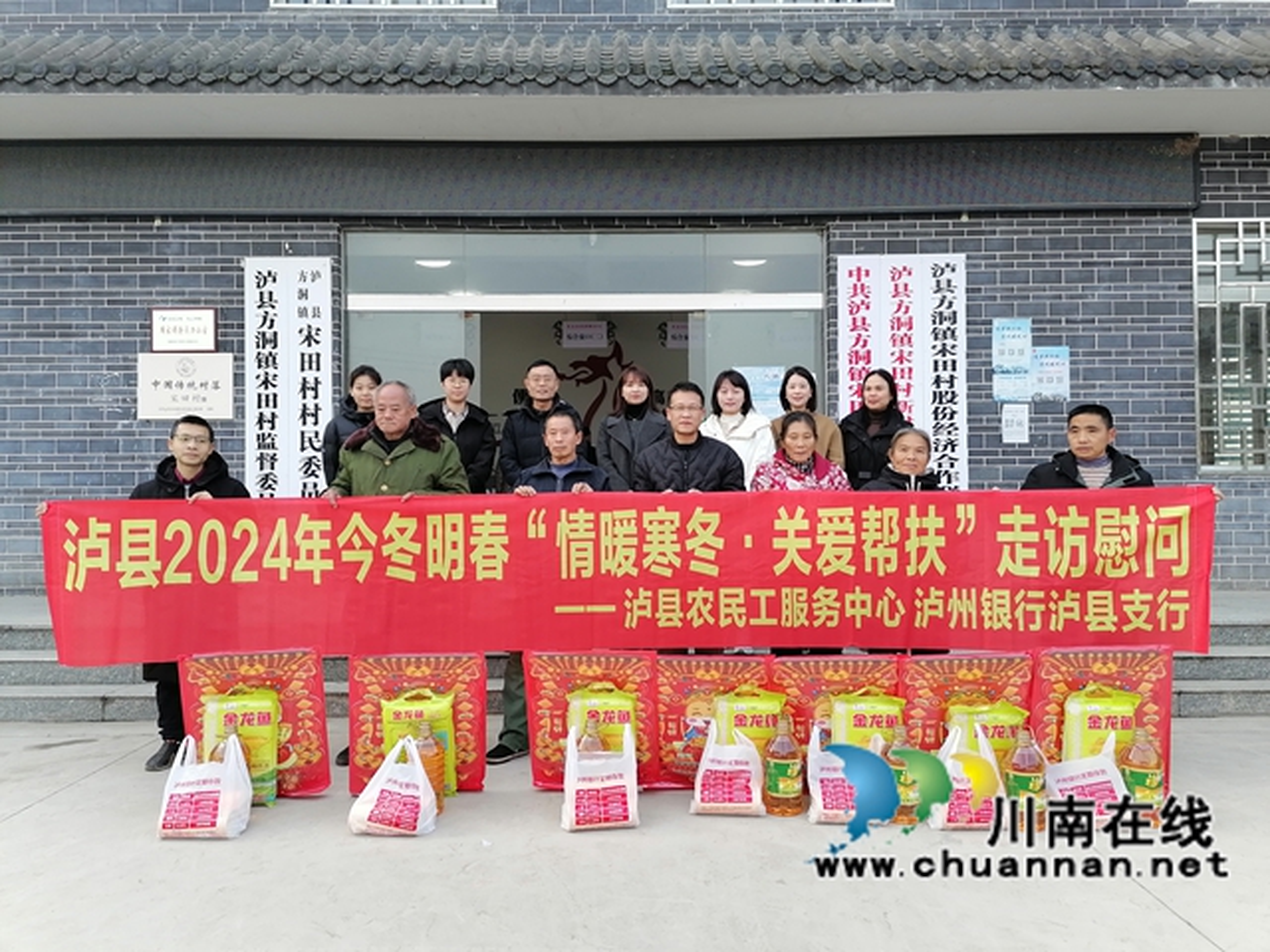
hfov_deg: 65.3
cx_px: 635
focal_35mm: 27
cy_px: 476
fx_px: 991
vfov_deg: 51.4
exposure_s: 1/118
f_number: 1.8
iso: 50
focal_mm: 5.3
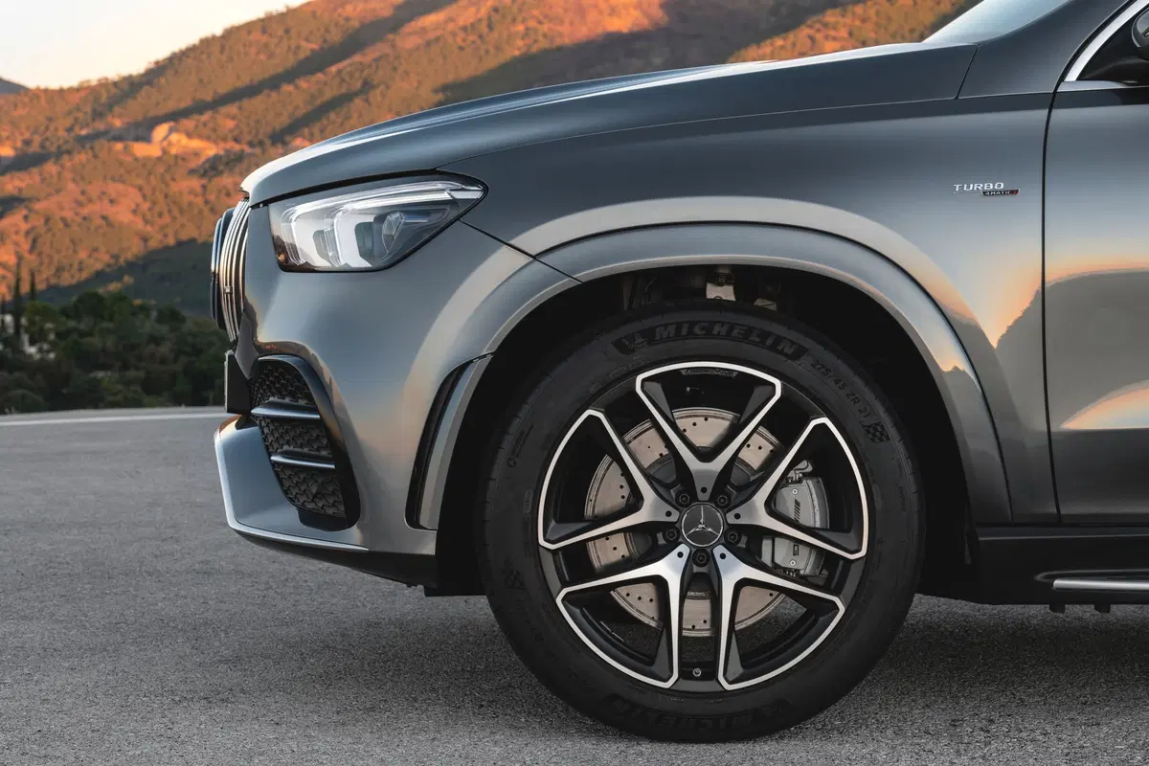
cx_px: 574
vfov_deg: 14.0
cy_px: 383
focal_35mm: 98
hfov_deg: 20.8
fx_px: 3128
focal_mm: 98
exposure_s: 1/10
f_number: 11
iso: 100
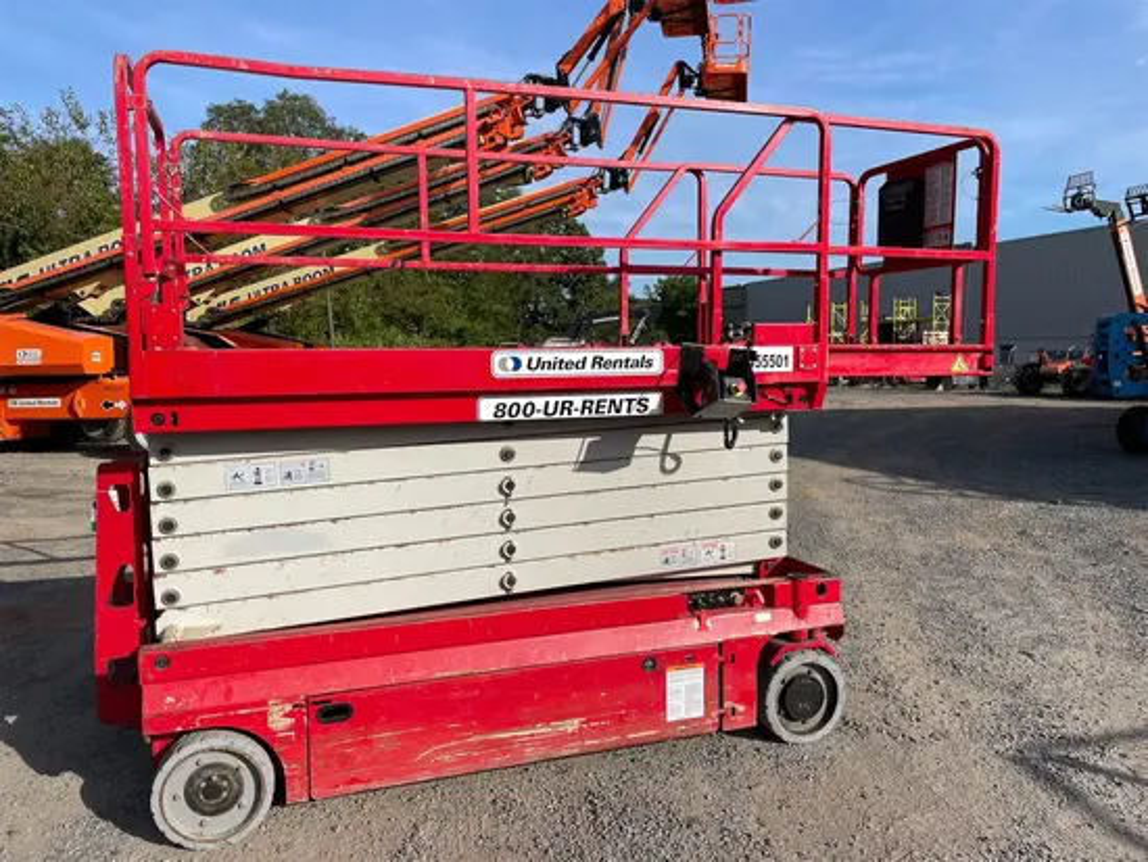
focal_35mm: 26
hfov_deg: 67.3
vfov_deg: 53.1
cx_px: 574
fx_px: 863
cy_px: 431
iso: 50
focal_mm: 4.2
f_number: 1.6
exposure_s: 1/5556
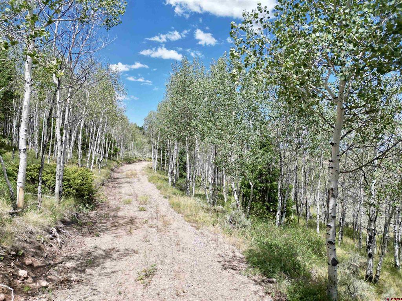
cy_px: 150
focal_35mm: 24
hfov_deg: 71.6
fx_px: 279
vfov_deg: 56.8
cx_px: 201
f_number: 1.7
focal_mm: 6.72
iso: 150
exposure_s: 1/2500
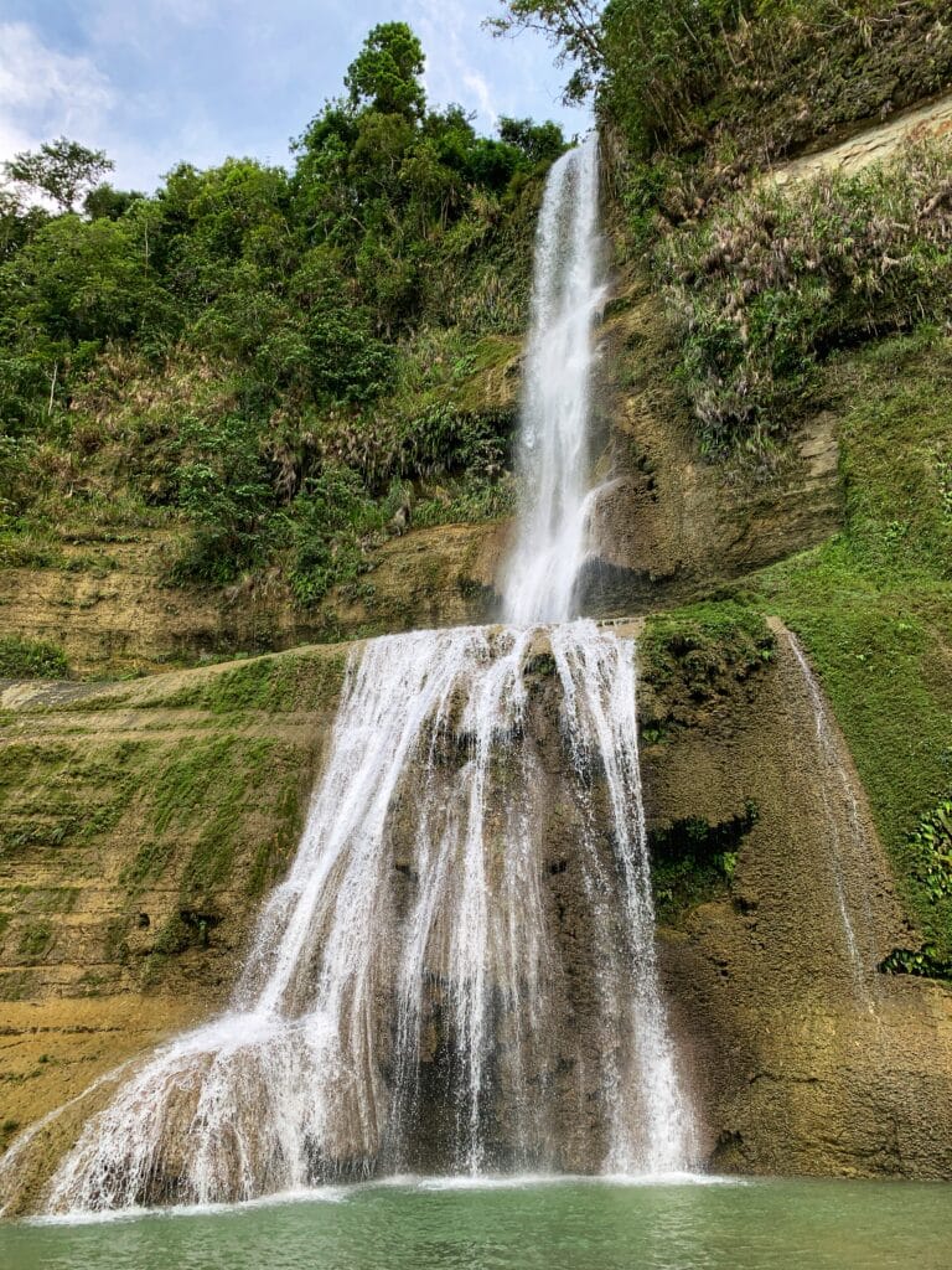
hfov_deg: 53.1
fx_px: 953
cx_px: 476
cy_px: 635
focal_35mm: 26
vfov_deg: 67.3
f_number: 1.8
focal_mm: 4.25
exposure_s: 1/323
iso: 25
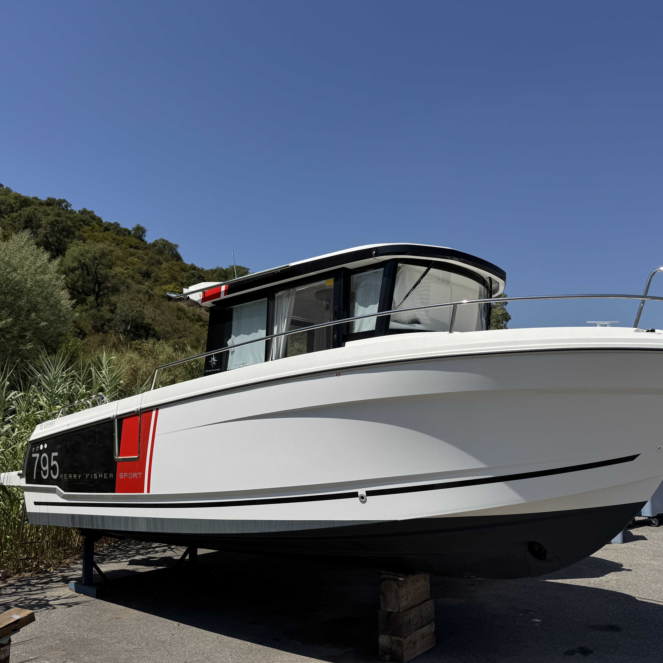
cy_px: 338
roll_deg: -0.3
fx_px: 628
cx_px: 393
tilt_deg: +8.4
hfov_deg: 55.3
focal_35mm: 29
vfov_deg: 55.6
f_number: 1.78
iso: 80
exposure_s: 1/7937
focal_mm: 6.76
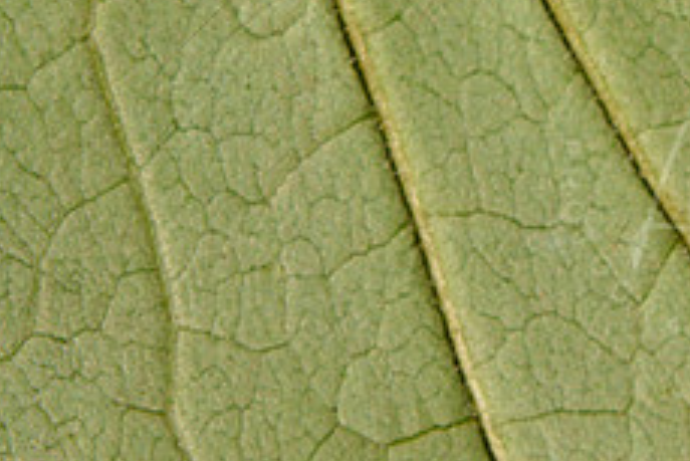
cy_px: -113
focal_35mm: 266
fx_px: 5101
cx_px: 738
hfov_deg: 7.7
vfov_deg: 5.2
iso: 64
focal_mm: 105
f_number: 18
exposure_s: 1/250
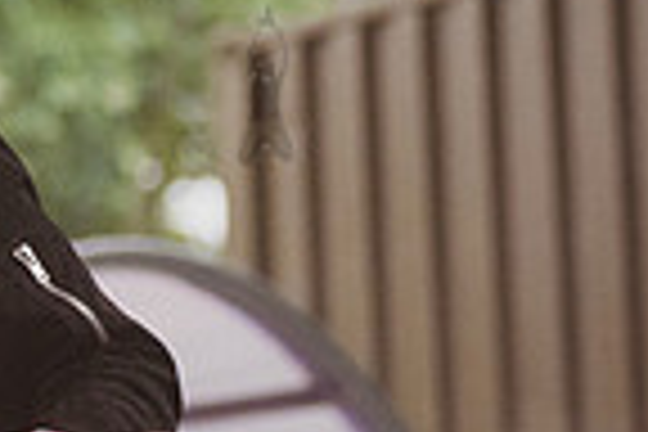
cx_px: -608
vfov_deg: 3.4
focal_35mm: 404
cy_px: 83
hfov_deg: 5.0
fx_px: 7271
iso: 4000
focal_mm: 100
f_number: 3.2
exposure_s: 1/200
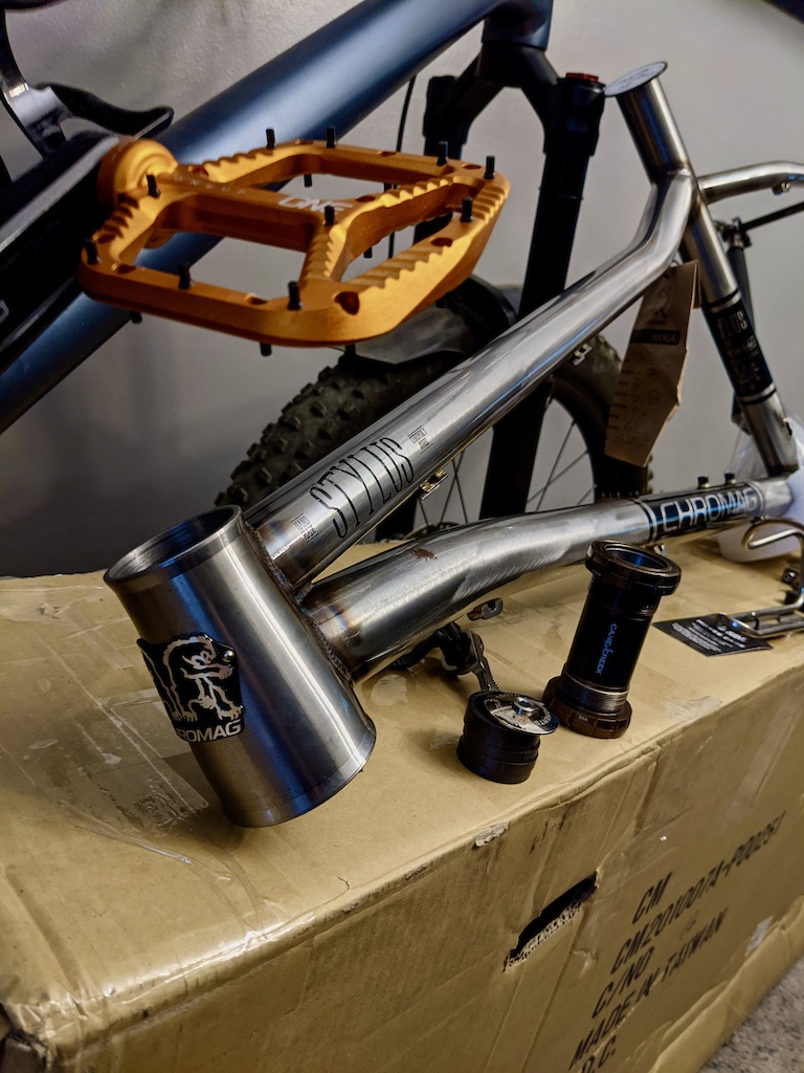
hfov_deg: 51.4
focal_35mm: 27
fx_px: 836
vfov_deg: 65.3
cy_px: 536
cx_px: 402
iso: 182
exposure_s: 1/24
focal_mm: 4.38
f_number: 1.73
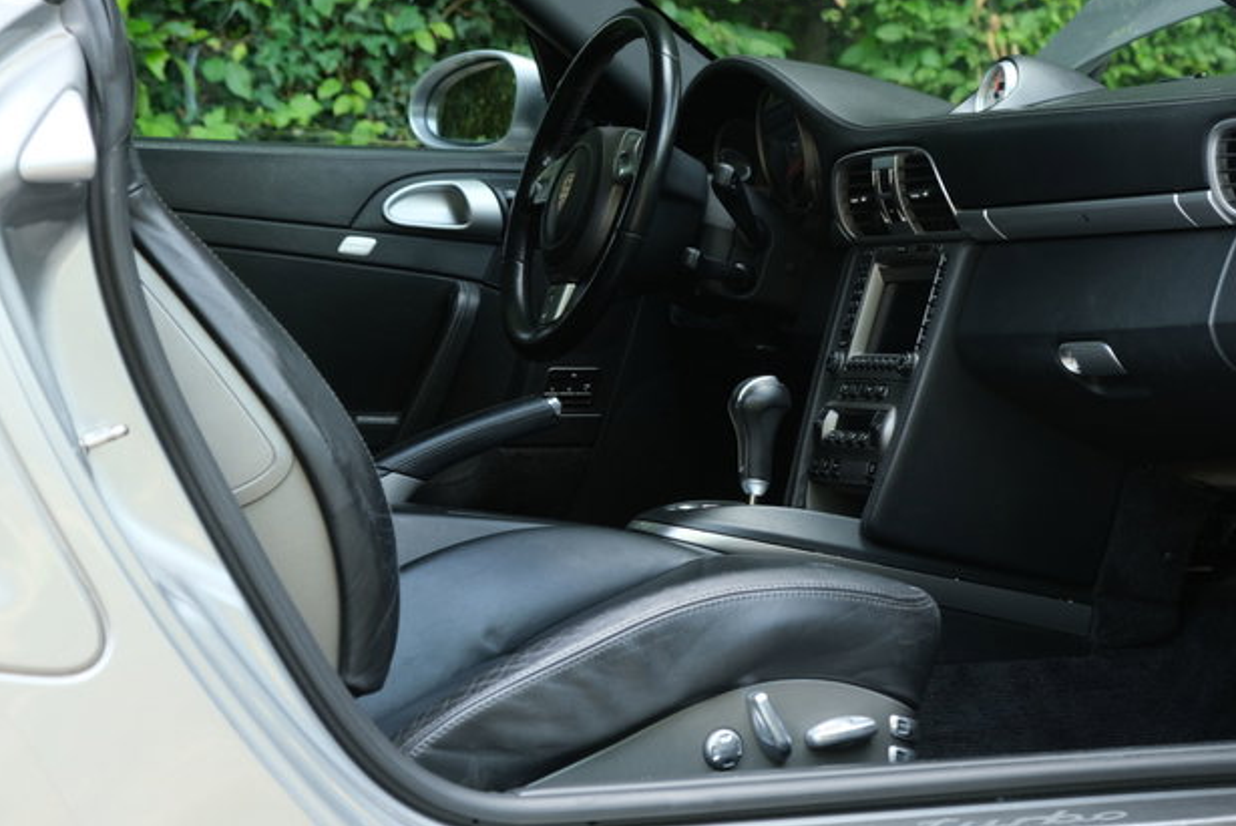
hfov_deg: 22.3
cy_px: 392
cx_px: 720
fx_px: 3126
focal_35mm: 91
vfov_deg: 15.0
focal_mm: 48.4
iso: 800
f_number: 5.6
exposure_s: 1/100
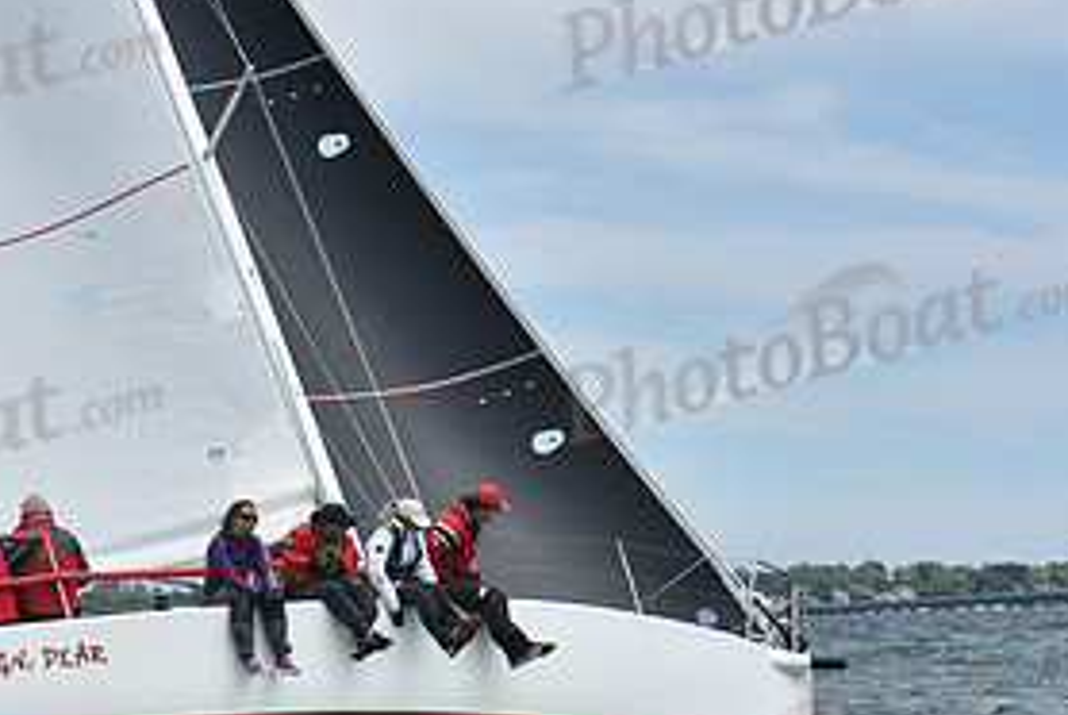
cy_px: 598
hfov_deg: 14.0
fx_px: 4336
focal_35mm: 146
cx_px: 365
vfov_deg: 9.4
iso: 250
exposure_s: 1/1000
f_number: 8
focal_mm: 70
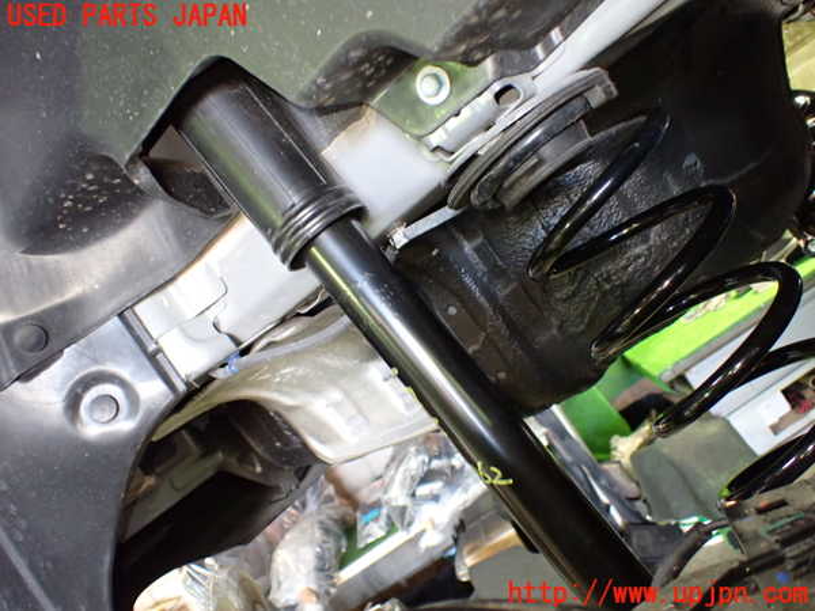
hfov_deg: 60.0
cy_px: 306
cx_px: 408
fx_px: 706
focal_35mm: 30
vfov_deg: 46.8
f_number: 2.3
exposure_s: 1/30
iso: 800
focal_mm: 5.4
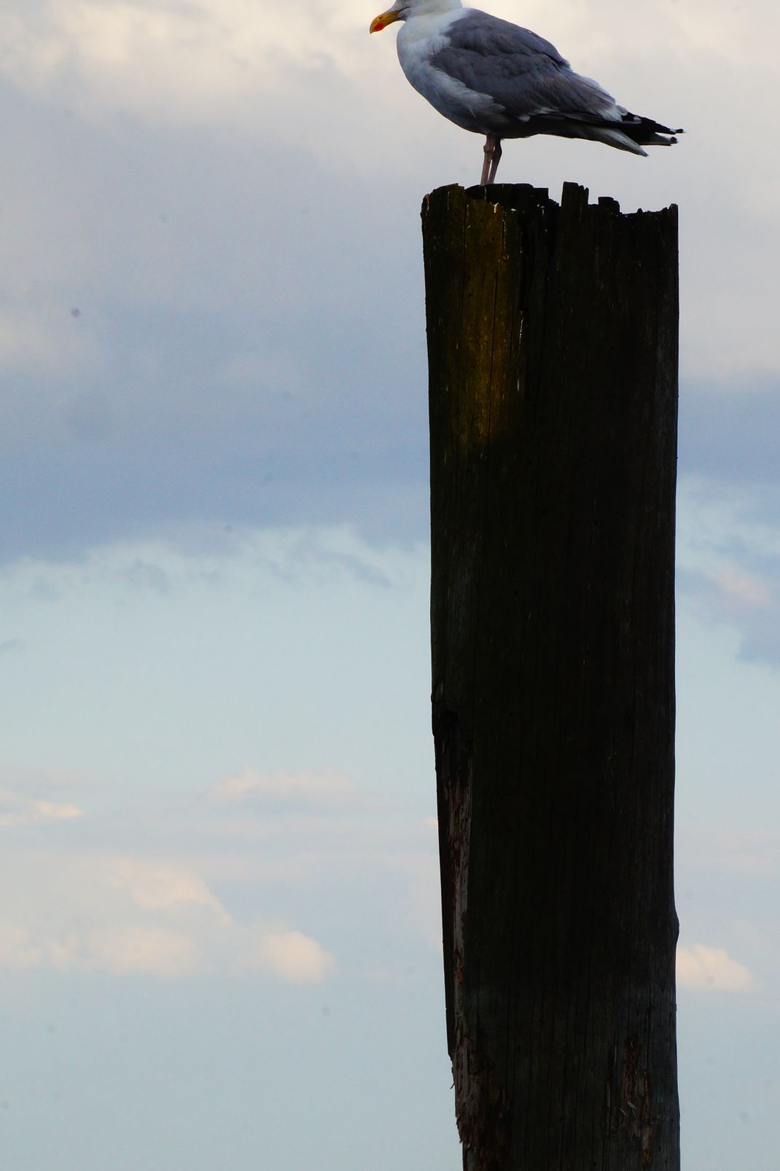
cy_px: 579
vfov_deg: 9.2
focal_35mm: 224
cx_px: 415
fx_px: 7286
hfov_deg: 6.1
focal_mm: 120
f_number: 22
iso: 400
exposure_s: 1/60
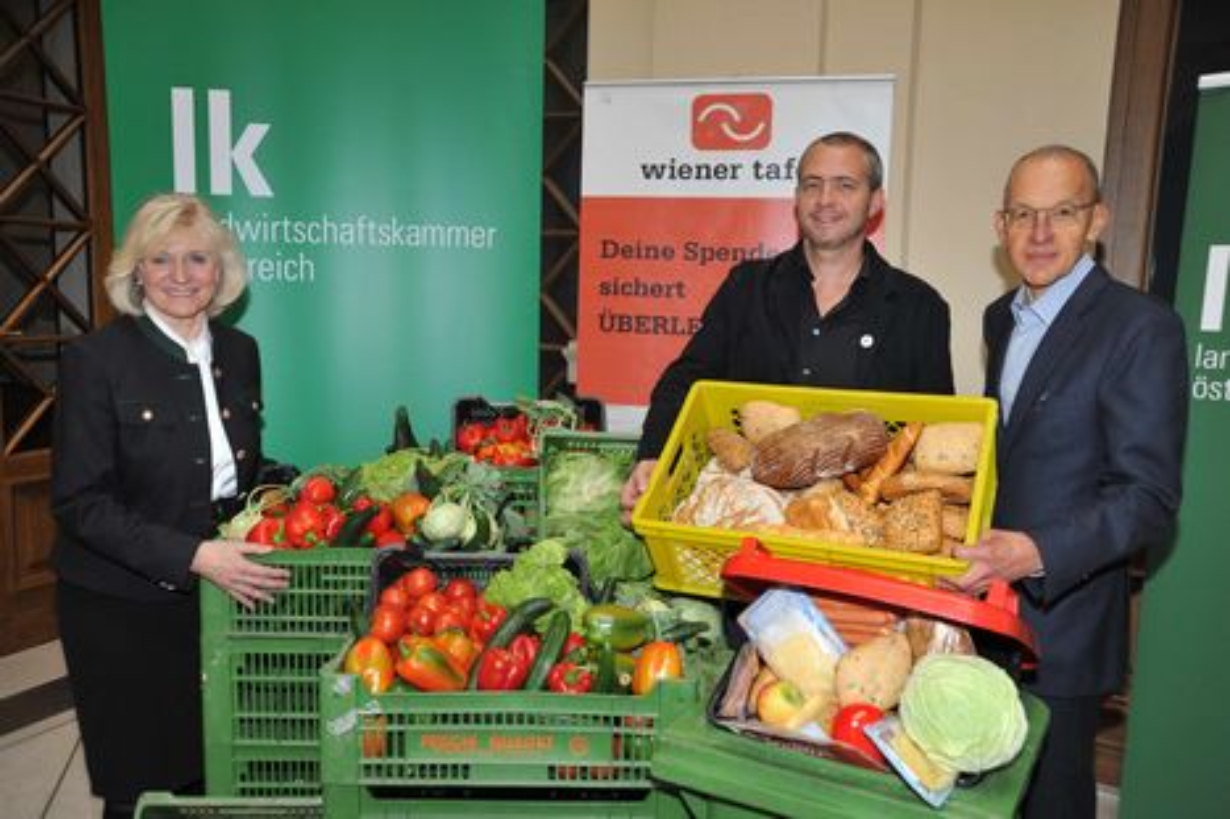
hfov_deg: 58.7
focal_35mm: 32
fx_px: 1093
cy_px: 410
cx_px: 615
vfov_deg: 41.1
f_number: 7.1
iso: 800
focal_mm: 32
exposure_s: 1/60
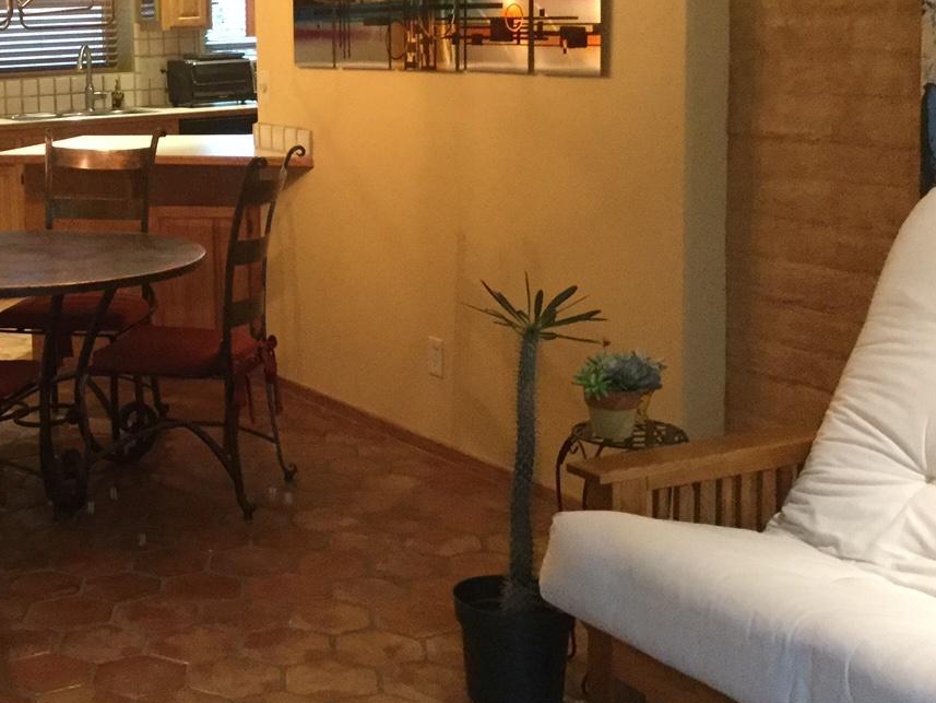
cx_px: 96
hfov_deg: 31.2
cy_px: 213
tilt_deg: -8.1
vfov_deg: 24.7
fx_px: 1596
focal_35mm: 59
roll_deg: +1.7
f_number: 2.4
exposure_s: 1/15
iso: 200
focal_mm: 3.3
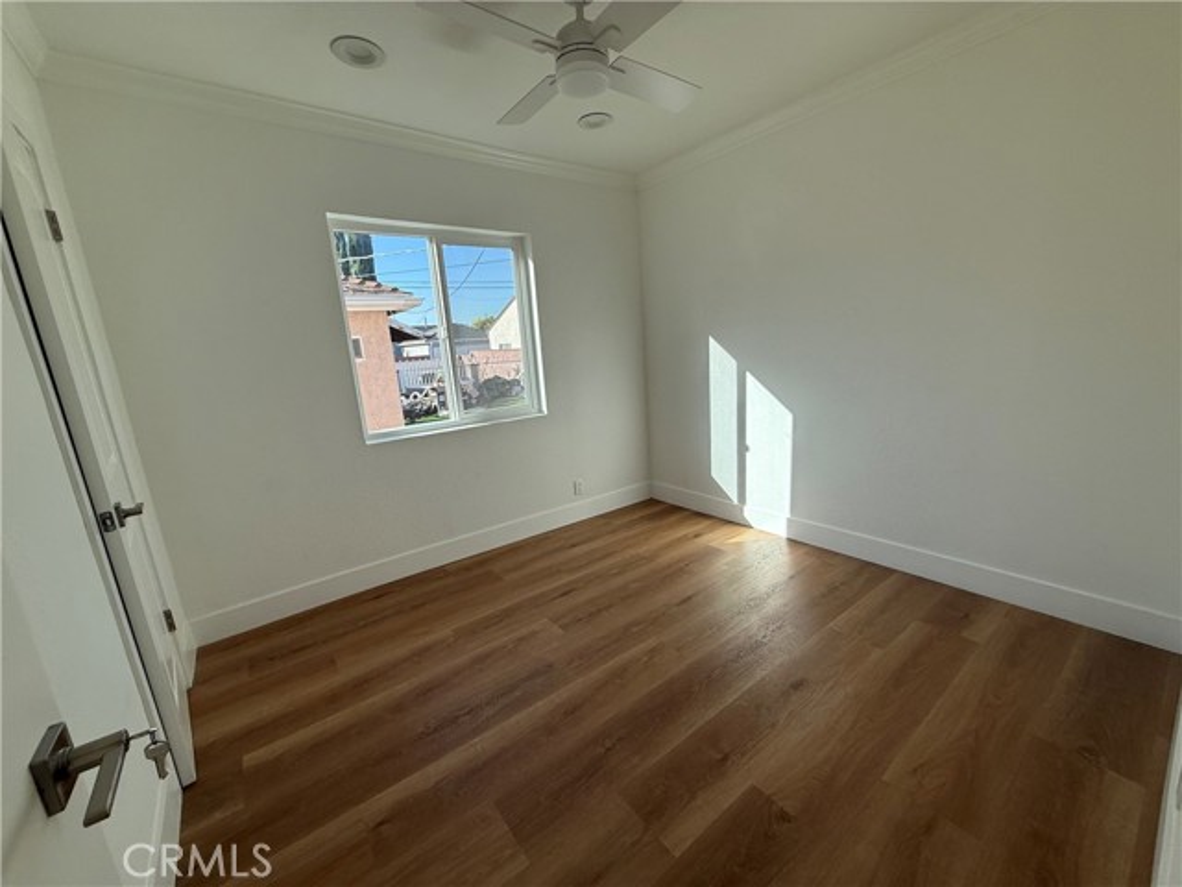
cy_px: 444
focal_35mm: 14
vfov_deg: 85.7
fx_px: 478
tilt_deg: -13.5
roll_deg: +3.9
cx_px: 591
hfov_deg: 102.1
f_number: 2.2
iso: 50
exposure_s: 1/398
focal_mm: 2.22
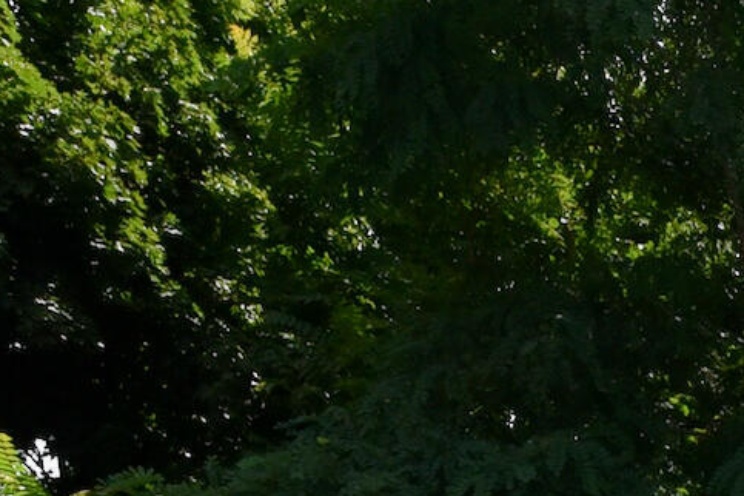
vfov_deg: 11.3
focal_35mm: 87
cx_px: 1283
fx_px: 1798
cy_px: 1379
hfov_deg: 18.8
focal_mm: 14
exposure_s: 1/800
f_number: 14
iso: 800
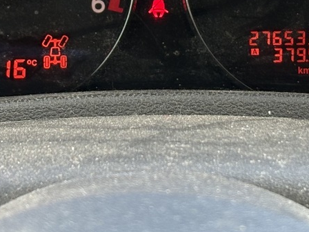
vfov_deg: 8.7
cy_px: -120
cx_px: 167
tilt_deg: -17.8
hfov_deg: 11.8
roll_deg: +0.1
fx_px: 1491
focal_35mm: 167
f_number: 1.6
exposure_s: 1/192
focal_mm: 5.96
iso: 100
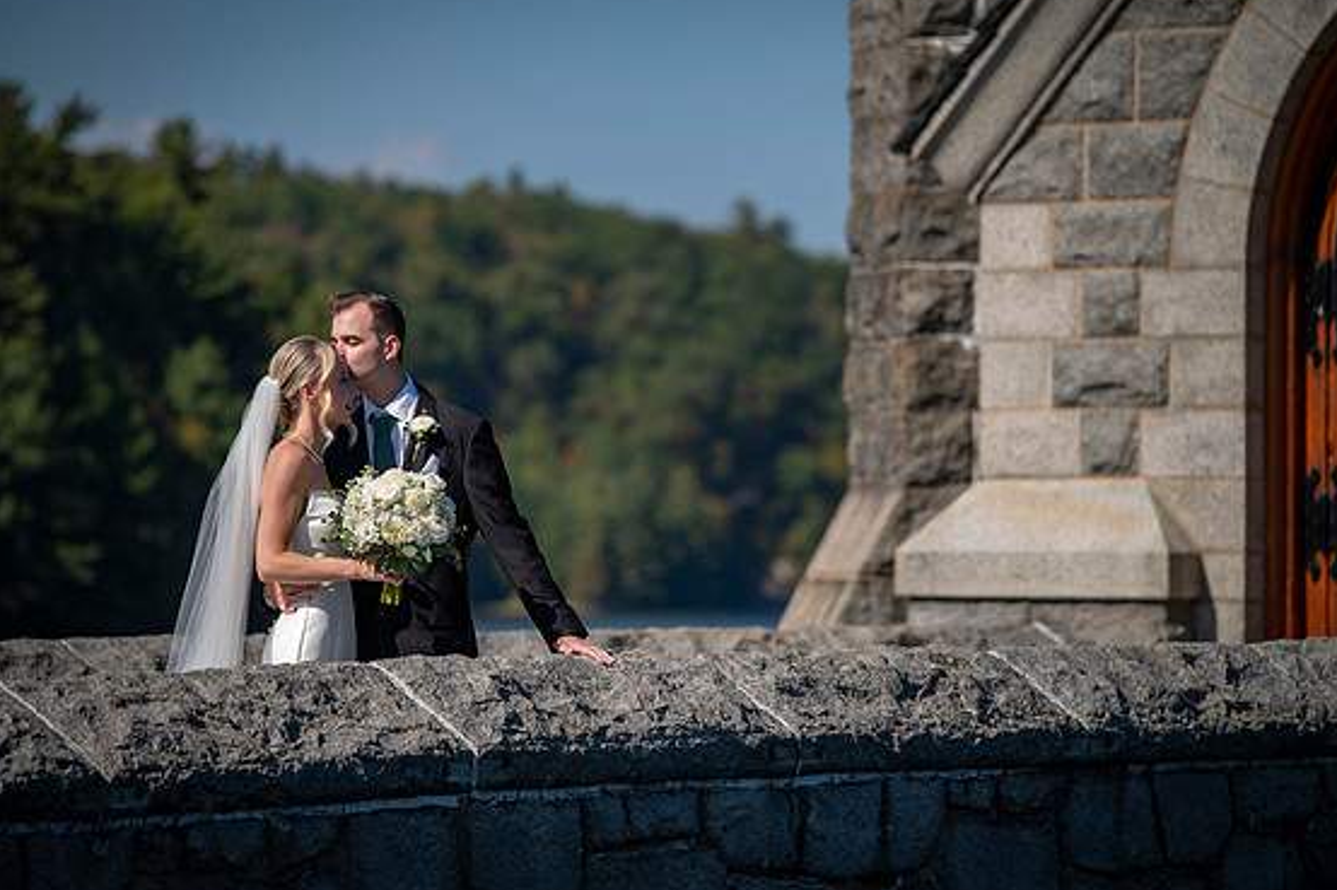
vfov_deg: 6.3
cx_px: 654
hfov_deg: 9.4
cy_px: 429
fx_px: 8093
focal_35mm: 218
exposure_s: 1/1000
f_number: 4
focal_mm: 200
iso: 50
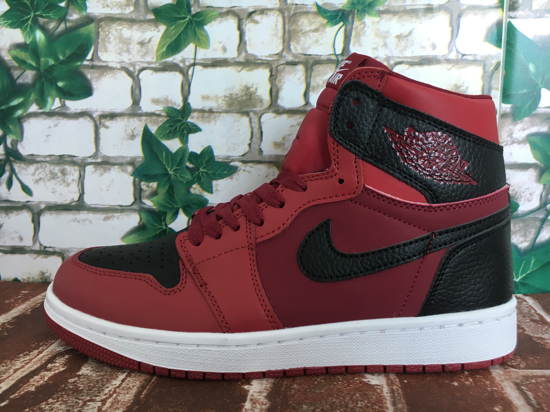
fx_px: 461
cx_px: 275
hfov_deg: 61.7
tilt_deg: -7.7
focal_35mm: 29
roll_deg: +0.1
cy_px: 206
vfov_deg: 48.2
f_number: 2.2
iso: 32
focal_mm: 4.15
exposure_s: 1/33
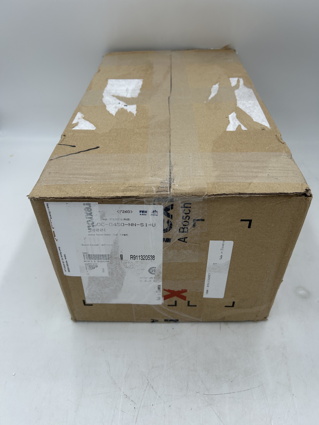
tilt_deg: -39.8
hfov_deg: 53.1
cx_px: 160
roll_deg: -0.5
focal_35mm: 26
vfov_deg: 67.3
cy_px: 212
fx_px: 319
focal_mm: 5.7
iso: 50
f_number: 1.5
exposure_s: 1/601
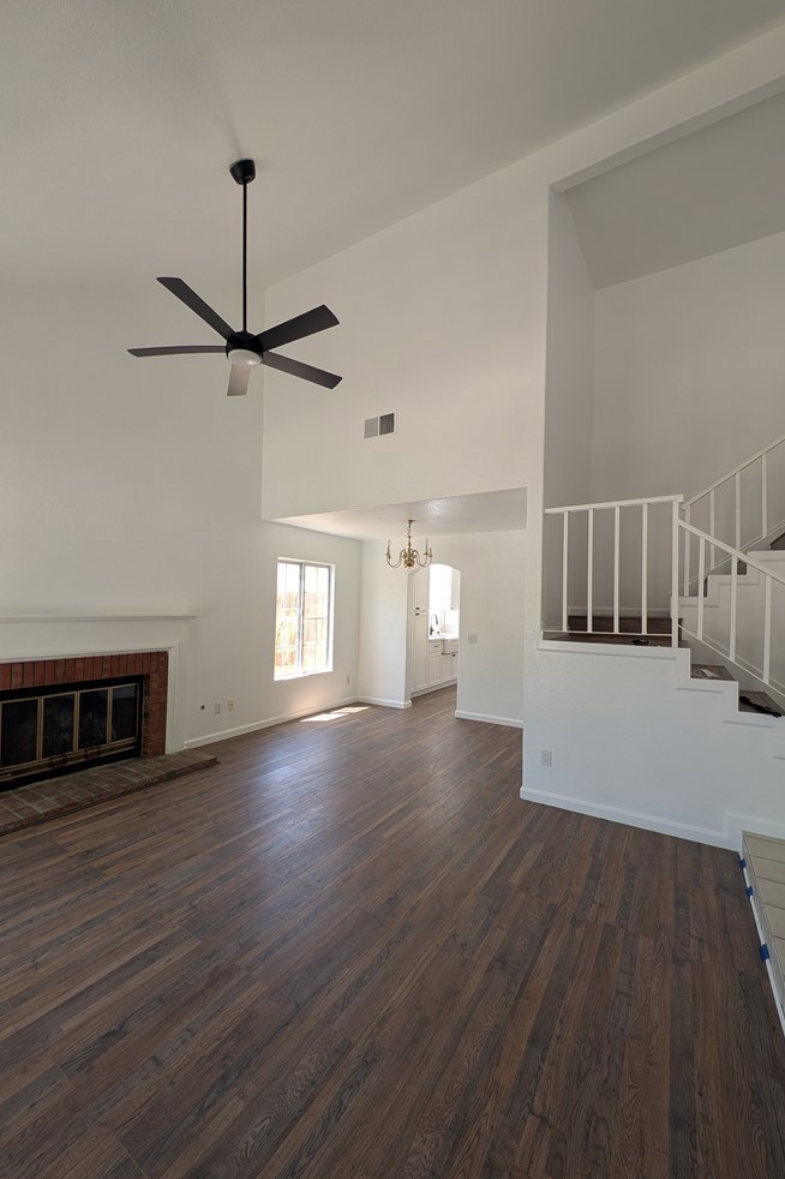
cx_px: 365
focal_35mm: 13
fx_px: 425
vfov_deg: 108.3
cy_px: 597
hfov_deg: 85.3
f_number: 1.95
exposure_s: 1/95.1
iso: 43
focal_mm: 2.23
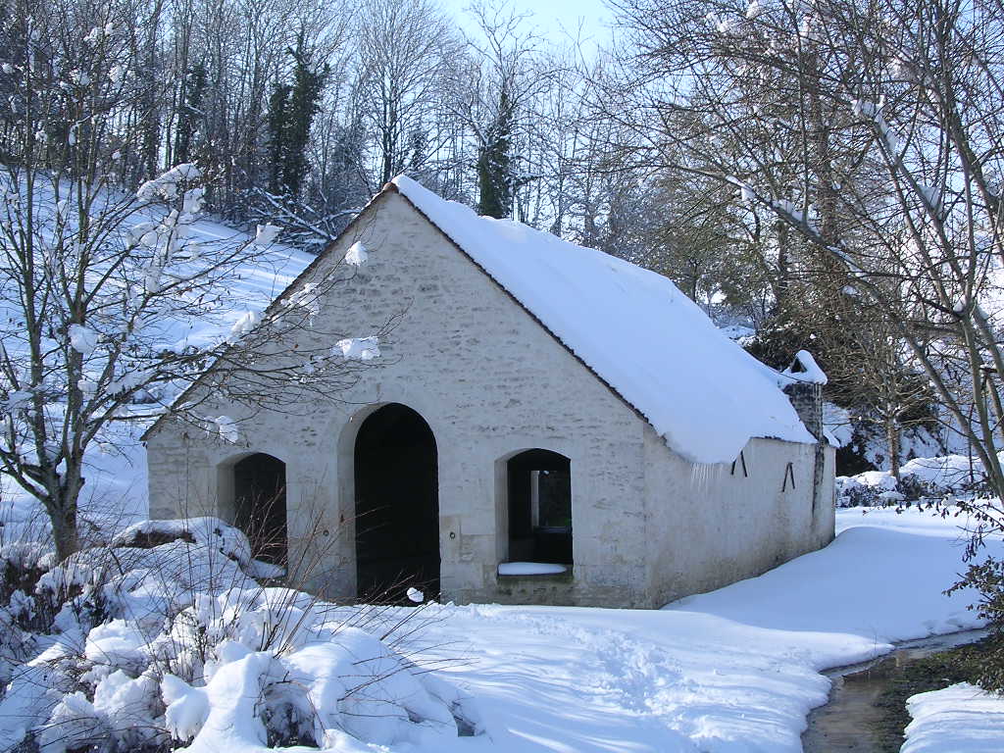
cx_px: 502
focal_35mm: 63
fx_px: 1827
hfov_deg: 30.7
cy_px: 376
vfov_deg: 23.3
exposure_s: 1/477
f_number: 3.5
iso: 100
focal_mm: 9.6
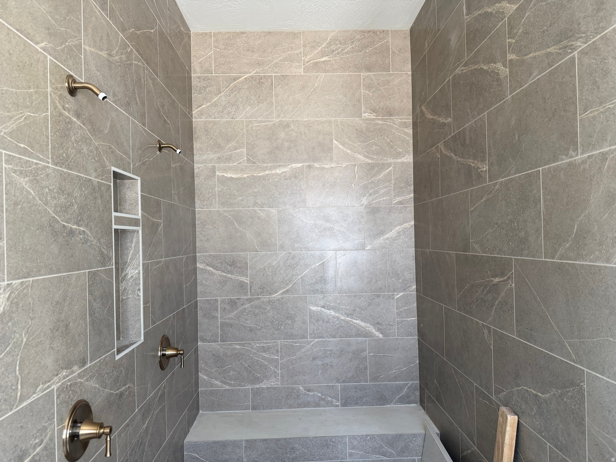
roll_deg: +1.0
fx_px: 427
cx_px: 308
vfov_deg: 56.8
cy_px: 231
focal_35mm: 24
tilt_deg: +0.2
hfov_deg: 71.6
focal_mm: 6.76
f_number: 1.78
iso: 200
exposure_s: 1/121
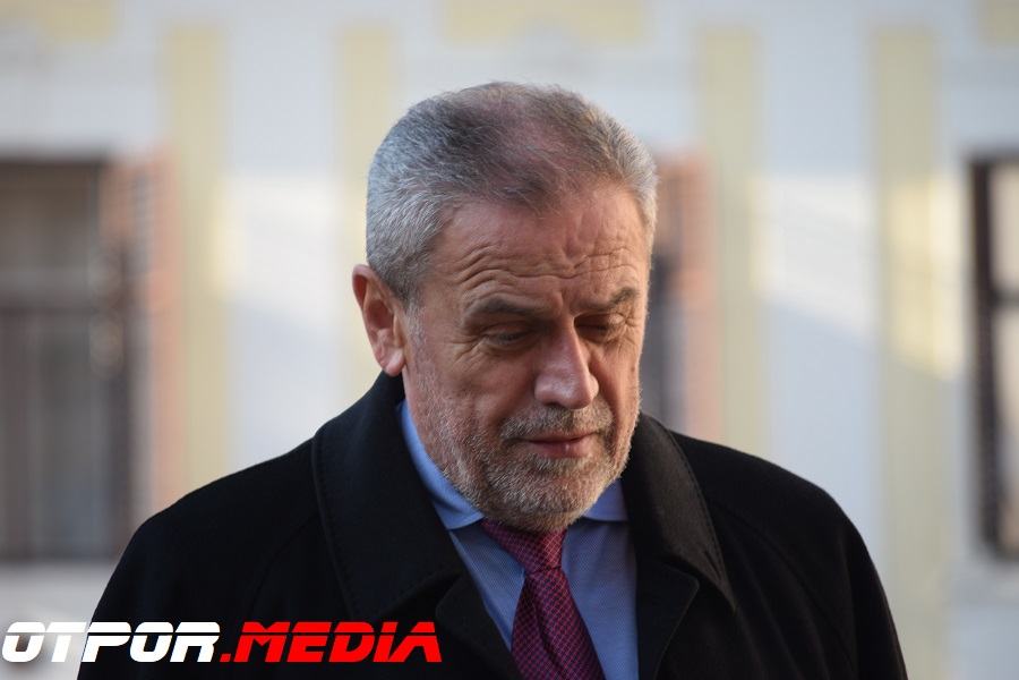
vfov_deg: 4.6
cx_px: 510
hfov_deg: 6.9
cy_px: 340
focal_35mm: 300
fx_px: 8491
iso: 200
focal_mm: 200
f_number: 5.6
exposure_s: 1/200
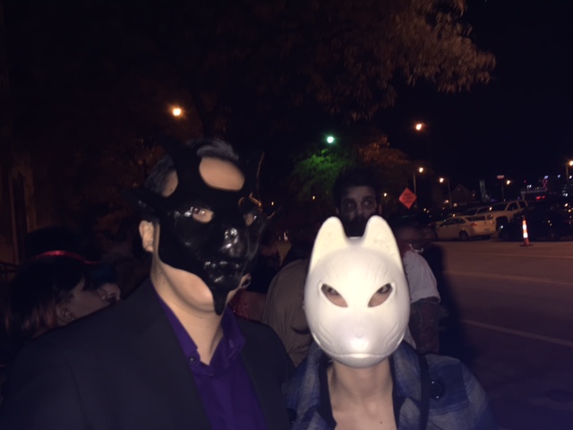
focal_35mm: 29
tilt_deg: +2.7
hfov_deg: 61.7
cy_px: 215
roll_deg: +4.8
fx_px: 480
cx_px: 286
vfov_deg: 48.2
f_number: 2.2
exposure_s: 1/16
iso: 64
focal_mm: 4.15
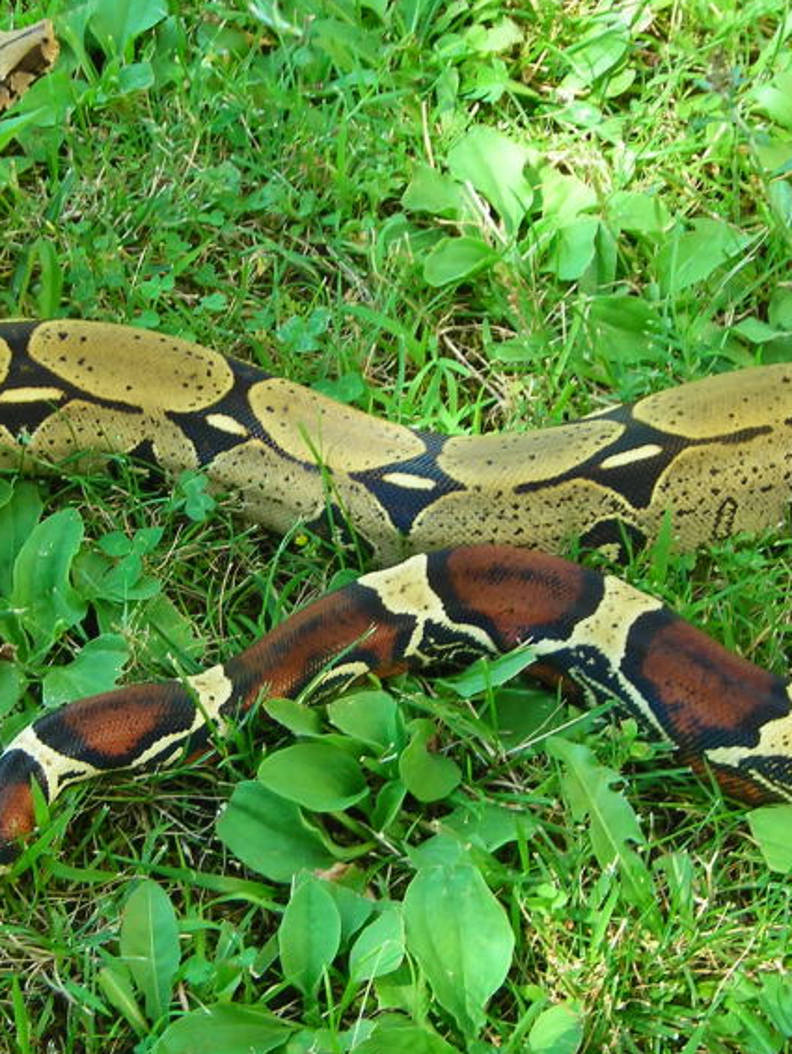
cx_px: 293
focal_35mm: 85
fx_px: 2591
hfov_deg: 17.4
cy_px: 480
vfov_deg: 23.0
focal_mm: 7.8
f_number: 3.4
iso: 50
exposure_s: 1/33.8
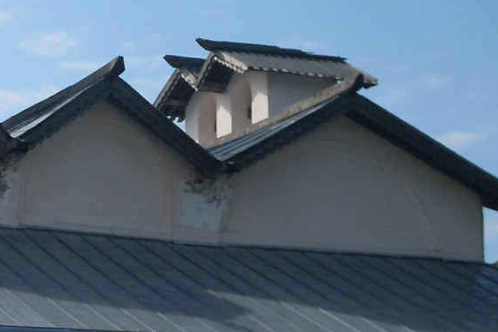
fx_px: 2946
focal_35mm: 213
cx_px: -111
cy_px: 161
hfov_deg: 9.5
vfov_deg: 6.4
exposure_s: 1/1000
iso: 80
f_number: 4
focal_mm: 13.5
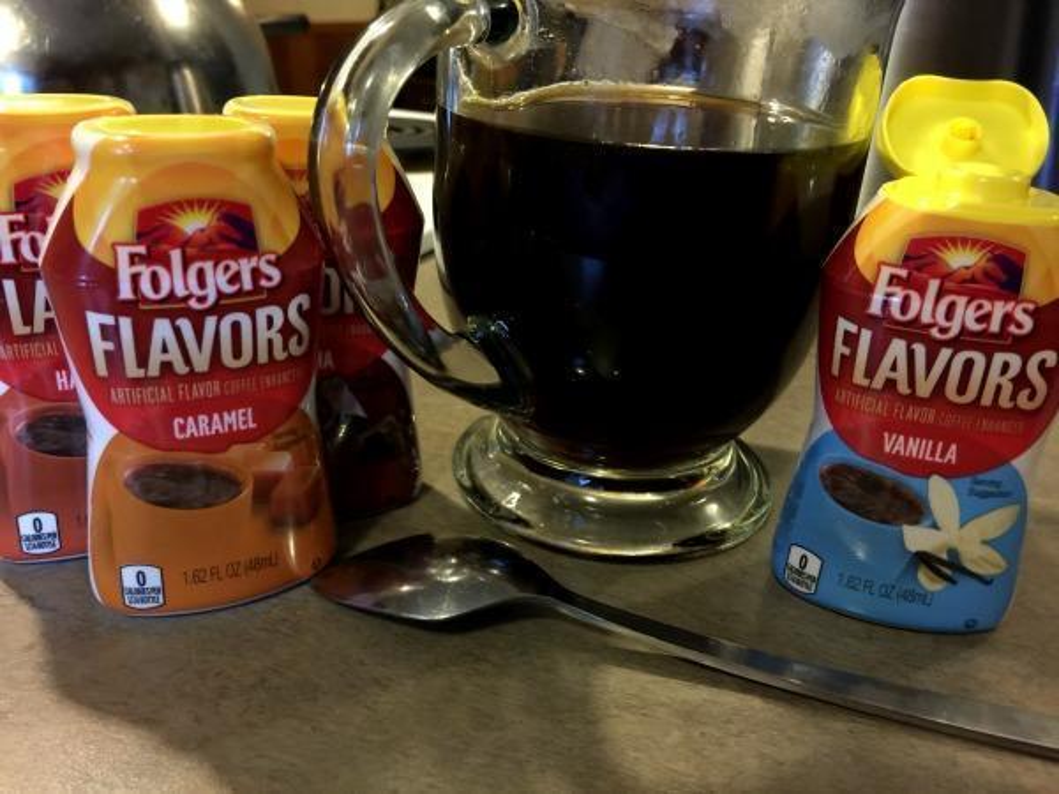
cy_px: 397
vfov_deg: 48.2
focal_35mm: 29
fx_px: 887
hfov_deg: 61.7
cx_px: 530
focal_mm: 4.15
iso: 80
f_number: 2.2
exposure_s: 1/4
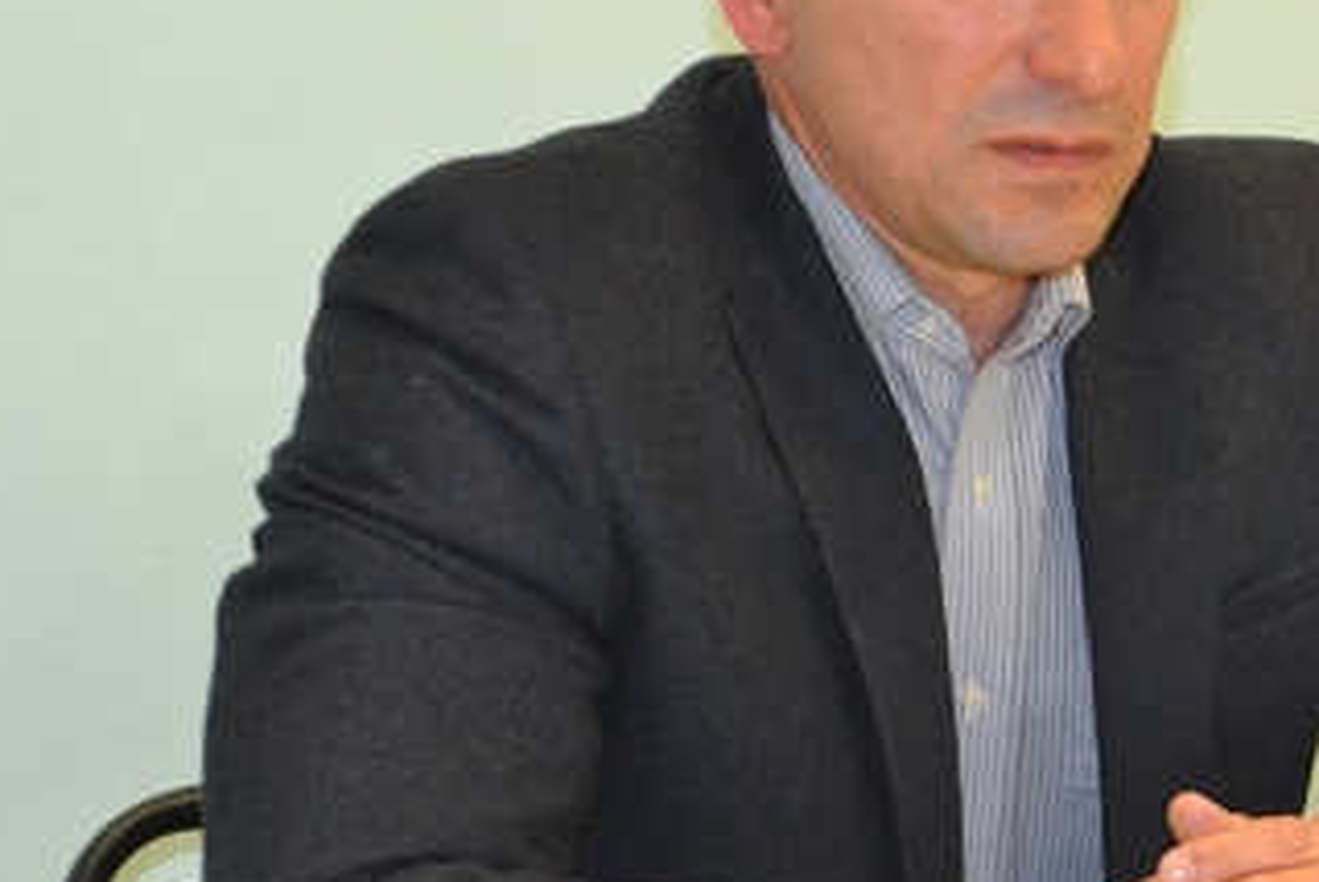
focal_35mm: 96
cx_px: 1261
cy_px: 365
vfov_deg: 14.3
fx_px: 3520
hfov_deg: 20.7
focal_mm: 32
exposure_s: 1/60
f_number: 4.8
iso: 1800
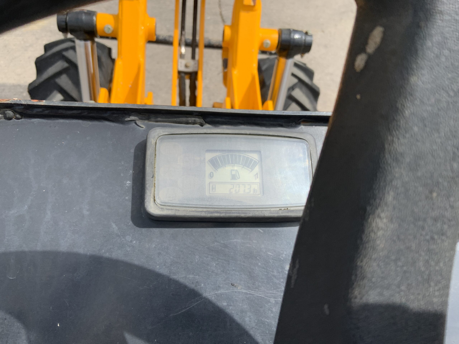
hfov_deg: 61.7
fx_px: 385
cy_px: 172
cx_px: 230
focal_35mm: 29
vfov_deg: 48.2
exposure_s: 1/1279
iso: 16
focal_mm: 3
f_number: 1.8
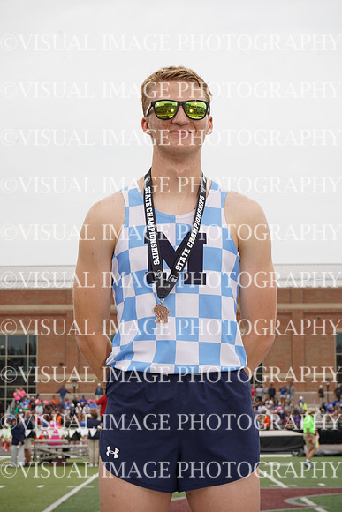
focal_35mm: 70
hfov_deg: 19.5
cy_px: 256
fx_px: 997
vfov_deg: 28.8
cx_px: 171
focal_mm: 70
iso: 200
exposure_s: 1/125
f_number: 11
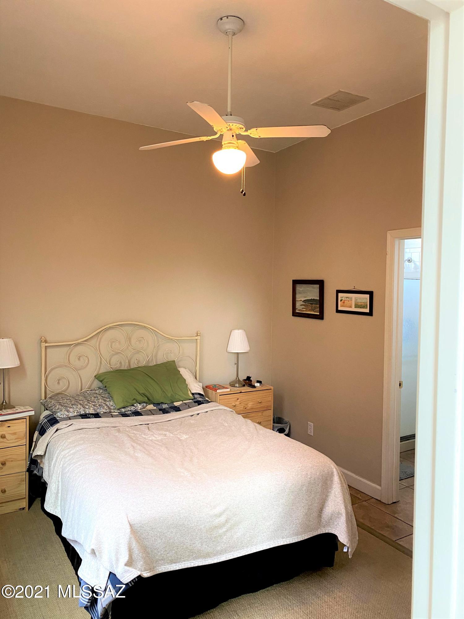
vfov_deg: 67.3
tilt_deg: -1.6
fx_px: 465
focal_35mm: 26
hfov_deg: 53.1
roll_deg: -0.7
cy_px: 310
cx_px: 232
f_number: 1.8
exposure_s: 1/60
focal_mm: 4.25
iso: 250
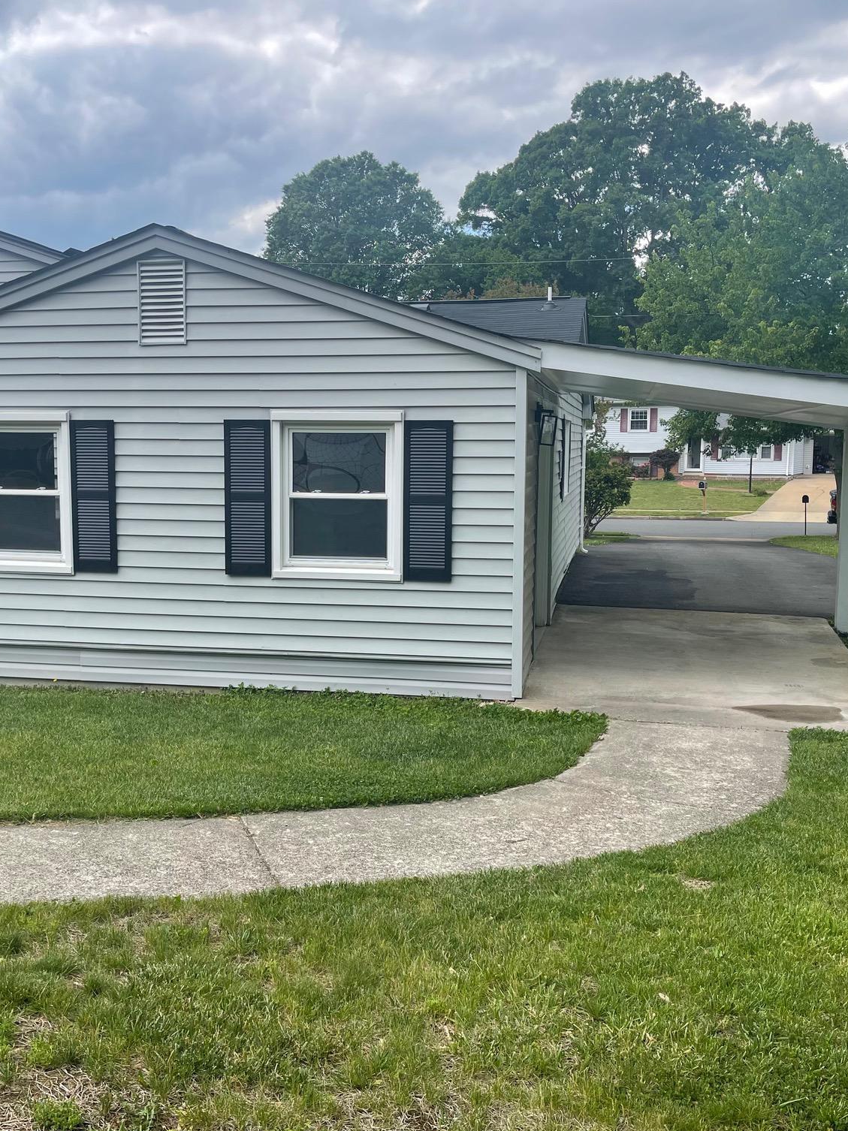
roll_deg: -0.3
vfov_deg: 54.0
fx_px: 1111
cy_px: 565
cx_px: 361
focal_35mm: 34
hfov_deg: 41.7
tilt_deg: -6.7
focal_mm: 5.1
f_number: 1.6
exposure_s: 1/1493
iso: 32
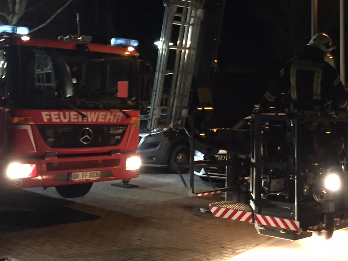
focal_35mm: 60
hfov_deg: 32.2
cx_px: 181
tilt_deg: +5.8
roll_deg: -0.6
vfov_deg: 23.9
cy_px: 36
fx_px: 603
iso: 500
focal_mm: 4.15
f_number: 2.2
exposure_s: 1/17
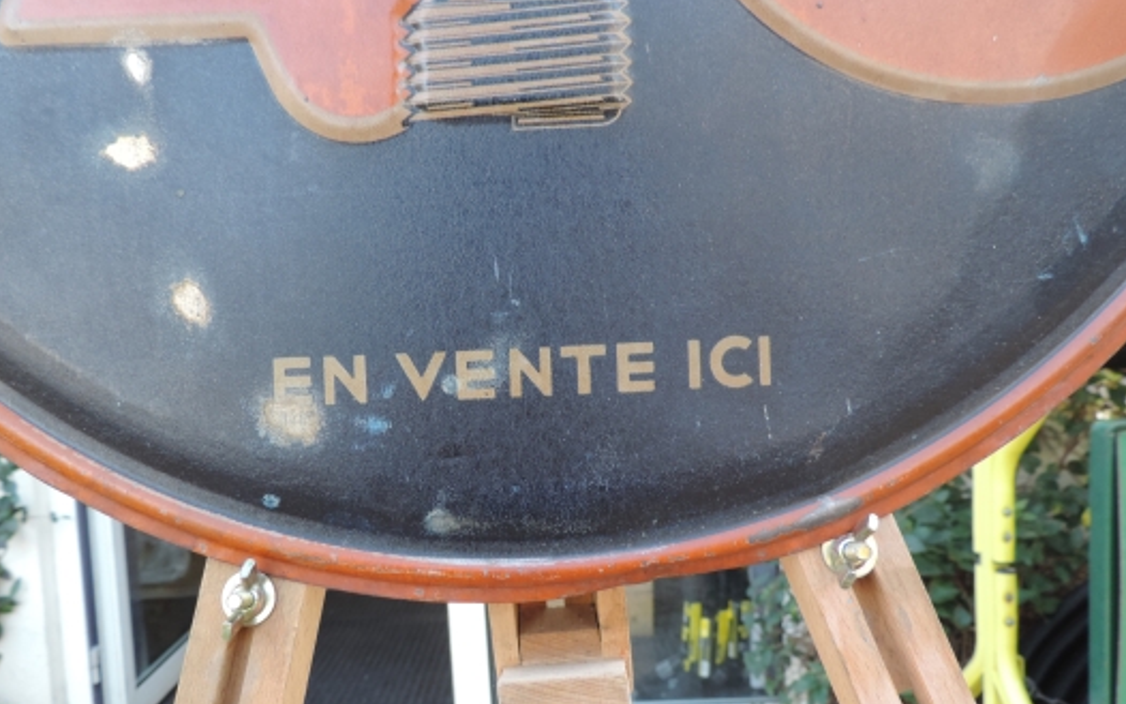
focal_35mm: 29
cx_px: 488
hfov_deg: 64.4
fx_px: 890
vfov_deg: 43.1
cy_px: 374
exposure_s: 1/30
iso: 140
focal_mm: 4.3
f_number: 3
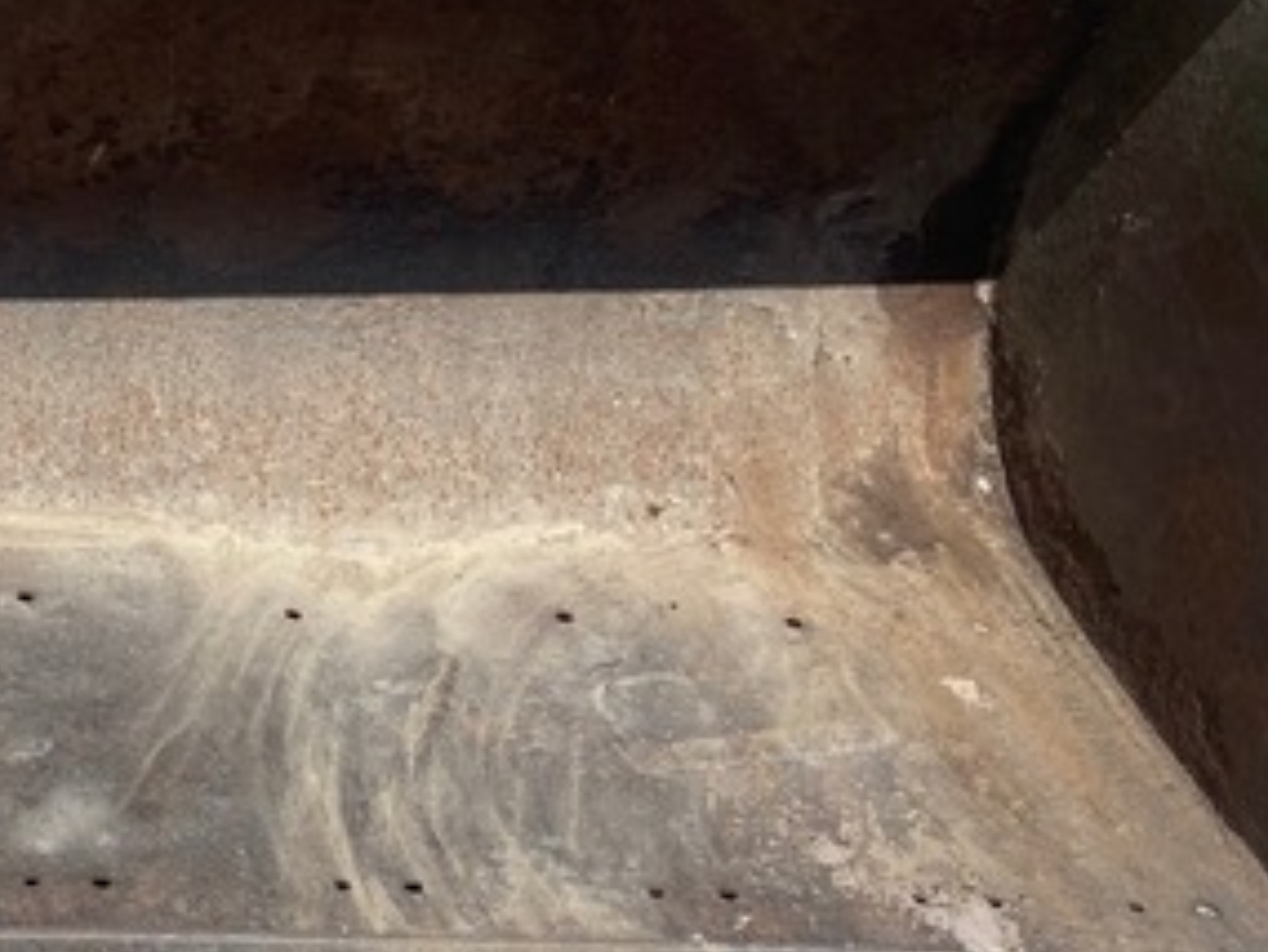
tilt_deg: -37.4
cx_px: -200
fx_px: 2675
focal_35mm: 73
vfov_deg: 20.2
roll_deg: +1.3
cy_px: 463
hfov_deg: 24.5
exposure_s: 1/4274
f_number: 1.8
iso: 32
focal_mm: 4.25
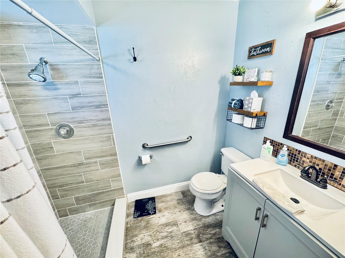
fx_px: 140
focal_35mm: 14
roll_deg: +2.2
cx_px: 172
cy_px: 129
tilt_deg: -19.2
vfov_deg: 85.7
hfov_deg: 102.1
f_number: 2.2
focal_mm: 2.22
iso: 500
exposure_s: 1/60
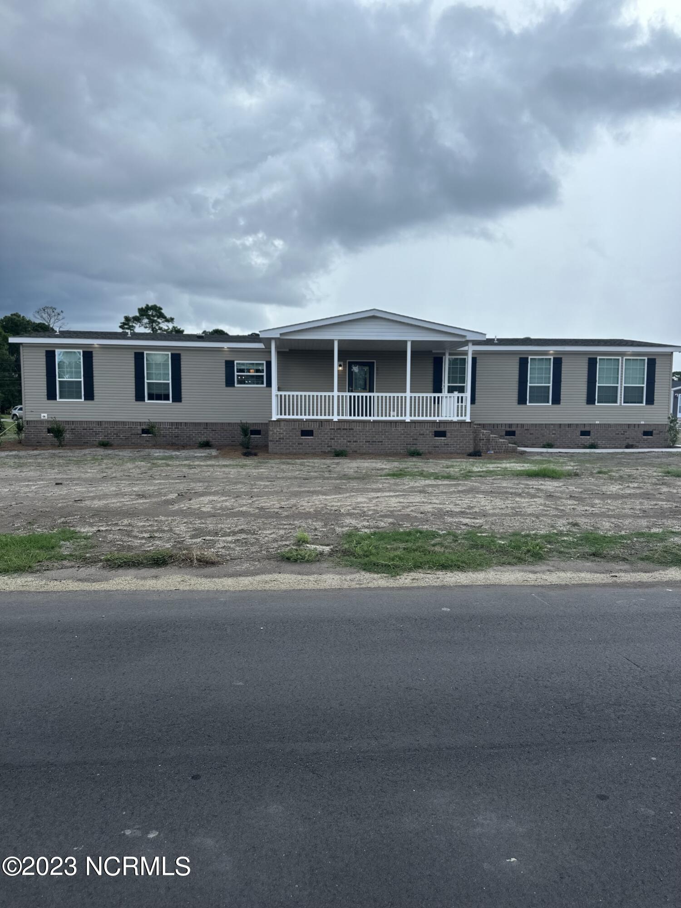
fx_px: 630
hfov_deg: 56.8
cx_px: 340
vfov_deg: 71.6
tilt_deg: -4.5
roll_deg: -0.9
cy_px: 454
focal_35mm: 24
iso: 80
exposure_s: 1/3058
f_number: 1.78
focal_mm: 6.86
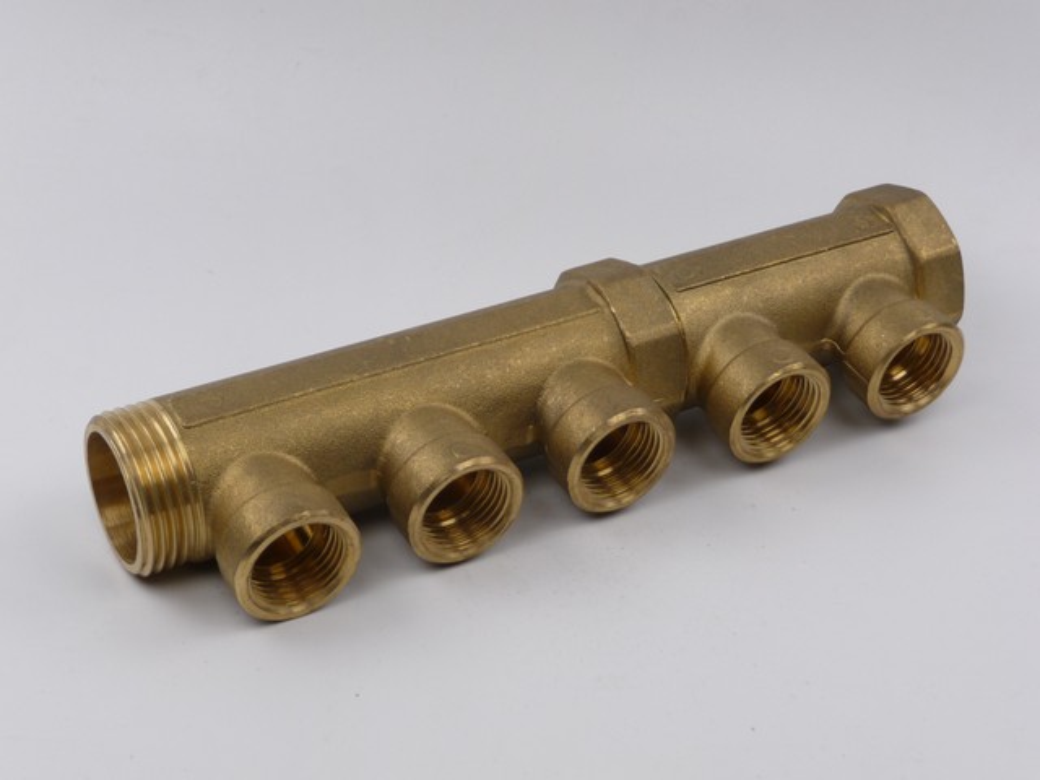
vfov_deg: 21.9
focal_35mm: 67
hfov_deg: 29.0
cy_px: 390
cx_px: 520
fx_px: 2013
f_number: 4.5
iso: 100
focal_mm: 11.3
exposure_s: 1/640
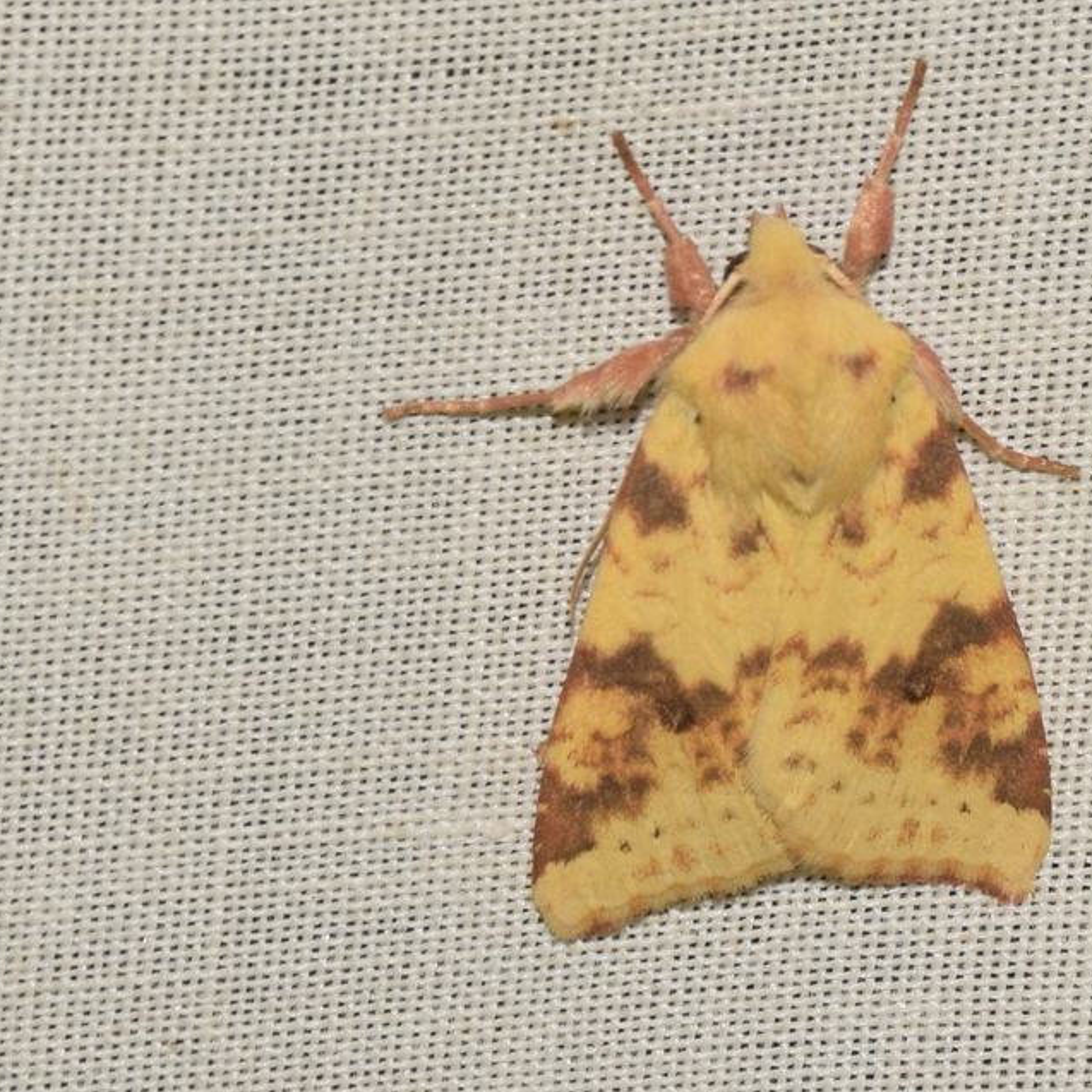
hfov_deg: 6.5
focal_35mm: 269
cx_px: 814
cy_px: 547
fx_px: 9601
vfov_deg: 6.5
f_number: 14
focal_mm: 140
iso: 400
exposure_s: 1/200
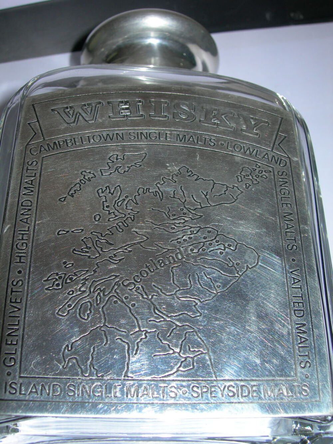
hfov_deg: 35.1
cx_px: 166
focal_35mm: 41
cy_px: 222
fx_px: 526
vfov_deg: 45.8
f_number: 4.9
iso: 50
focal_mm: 8.5
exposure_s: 1/60.1
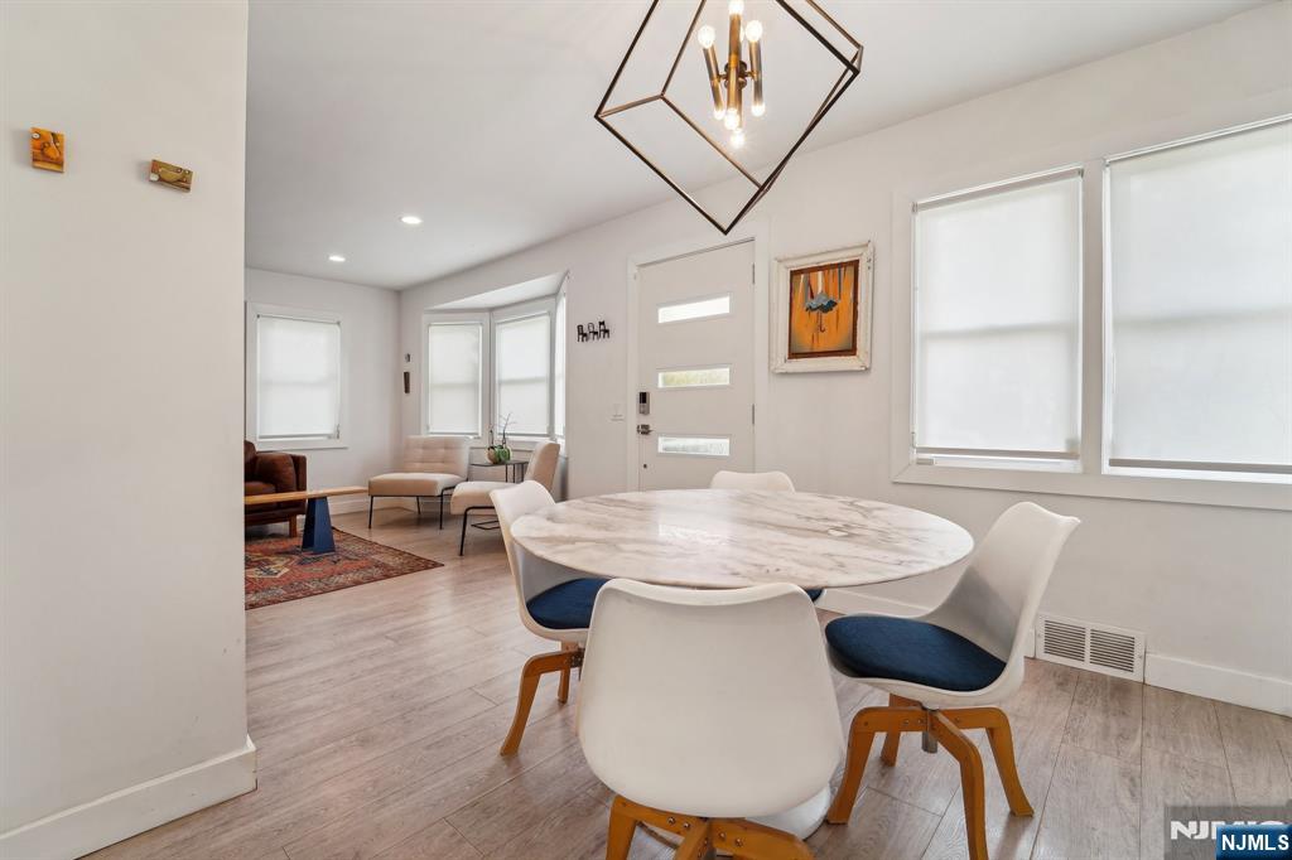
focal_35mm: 14
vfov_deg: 81.2
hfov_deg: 104.3
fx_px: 502
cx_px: 646
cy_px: 430
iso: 400
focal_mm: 14
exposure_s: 1/30
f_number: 8
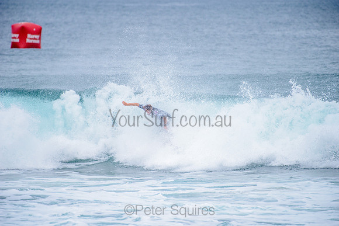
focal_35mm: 500
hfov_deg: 4.1
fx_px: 4709
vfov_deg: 2.8
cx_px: 170
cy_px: 113
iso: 280
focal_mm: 500
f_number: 5.6
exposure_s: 1/2000
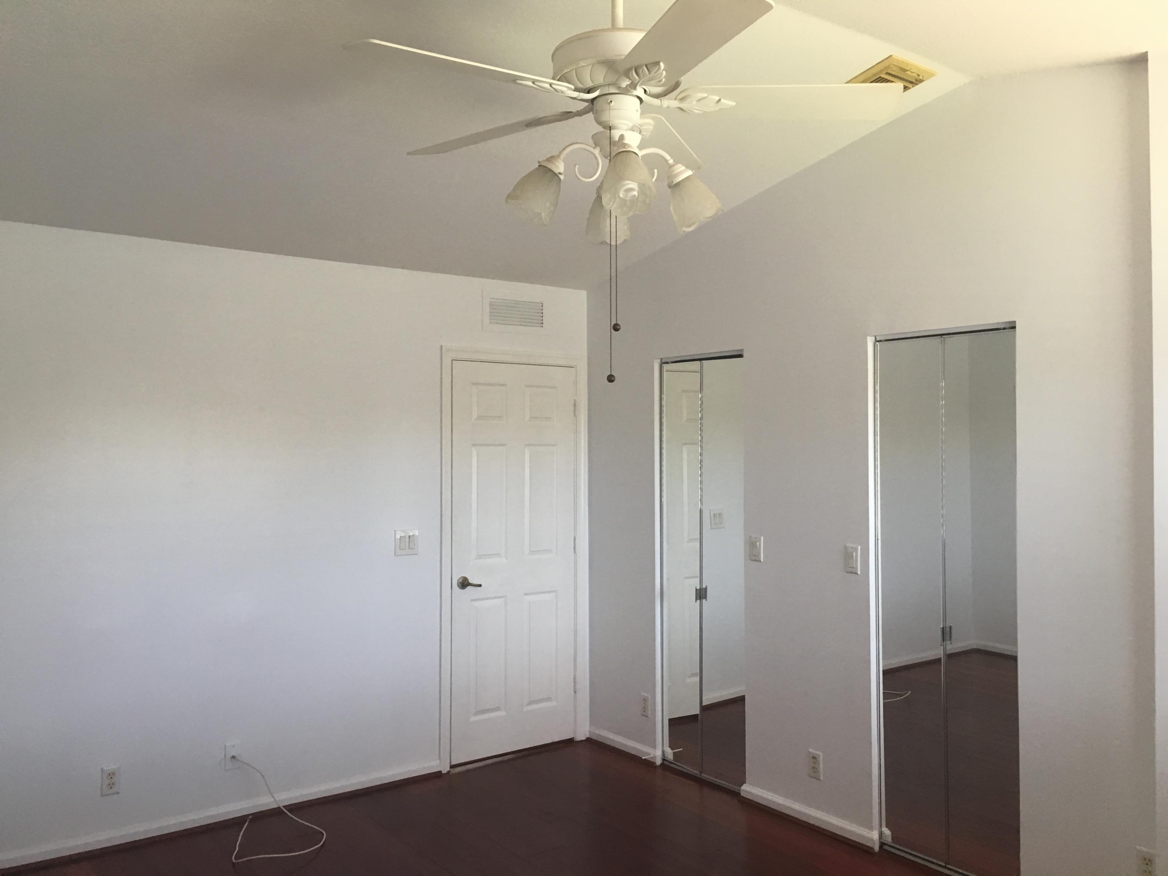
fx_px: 979
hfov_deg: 61.7
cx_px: 584
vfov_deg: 48.2
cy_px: 438
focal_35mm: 29
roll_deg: -0.1
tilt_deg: +0.5
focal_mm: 4.15
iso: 80
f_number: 2.2
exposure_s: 1/30
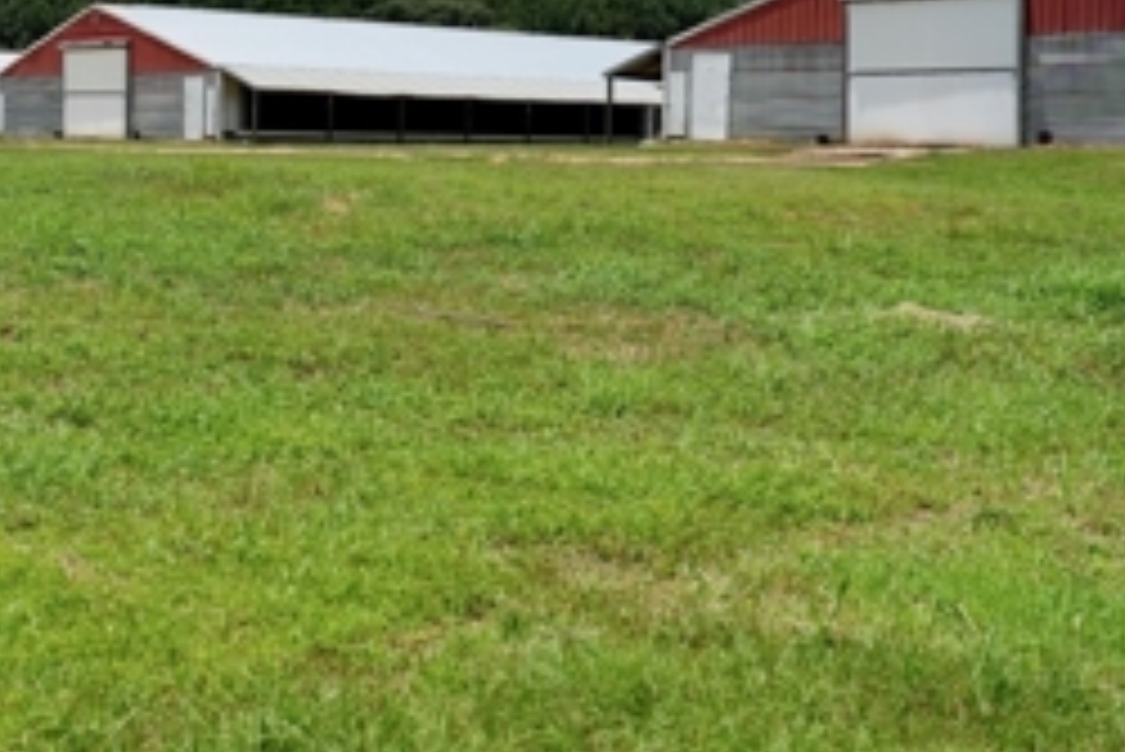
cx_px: 297
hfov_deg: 36.1
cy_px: 113
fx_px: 1688
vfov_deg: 24.5
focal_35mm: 54
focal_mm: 30
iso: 200
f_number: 5.6
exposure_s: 1/1250
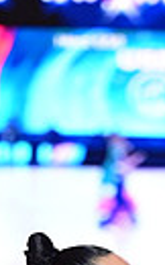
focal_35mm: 546
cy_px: 561
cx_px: 191
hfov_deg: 2.4
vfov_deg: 3.8
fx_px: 3937
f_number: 2.8
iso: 1600
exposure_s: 1/500
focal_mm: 120
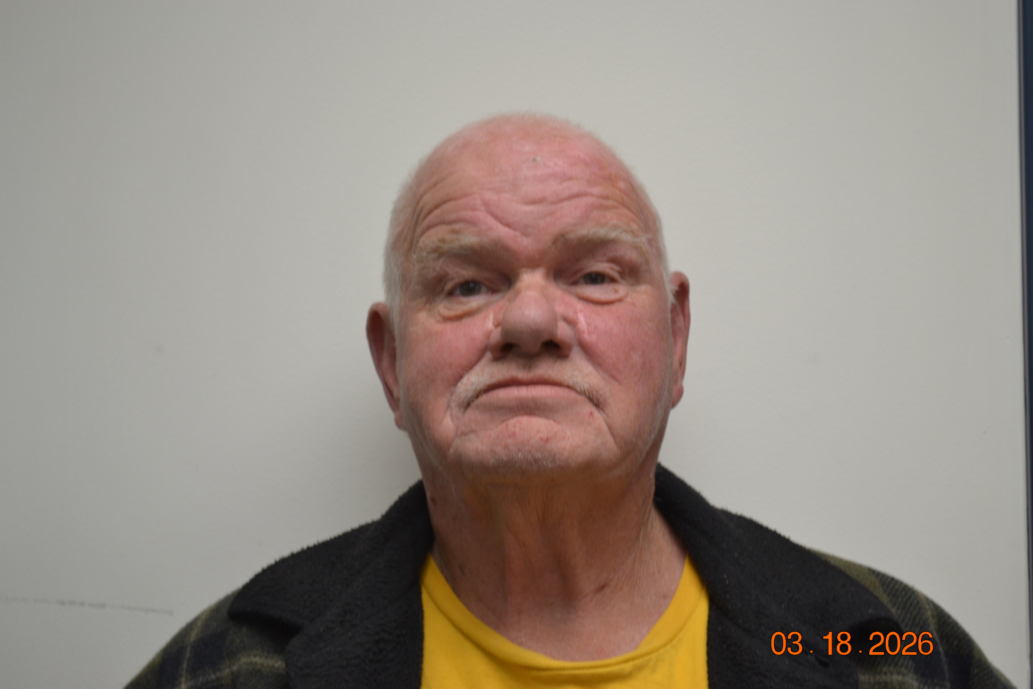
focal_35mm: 84
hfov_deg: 24.3
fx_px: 2396
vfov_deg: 16.4
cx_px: 512
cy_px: 347
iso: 400
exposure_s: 1/20
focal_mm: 55
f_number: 5.6
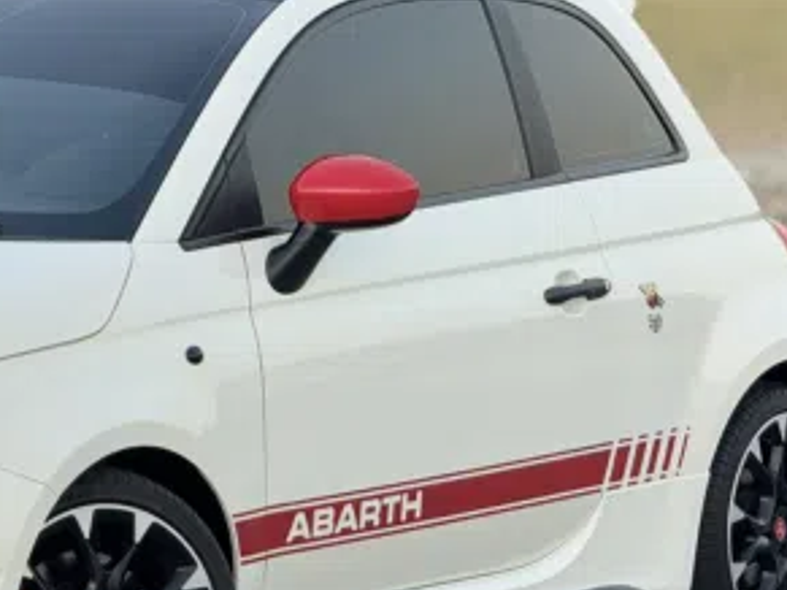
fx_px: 6000
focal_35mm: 264
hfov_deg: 7.5
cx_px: 57
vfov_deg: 5.6
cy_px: 257
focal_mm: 15.66
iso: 125
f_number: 2.8
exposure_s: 1/99
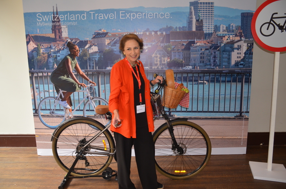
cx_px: 143
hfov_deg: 62.0
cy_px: 94
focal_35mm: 30
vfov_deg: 43.4
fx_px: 238
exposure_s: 1/60
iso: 450
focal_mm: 20
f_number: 3.5
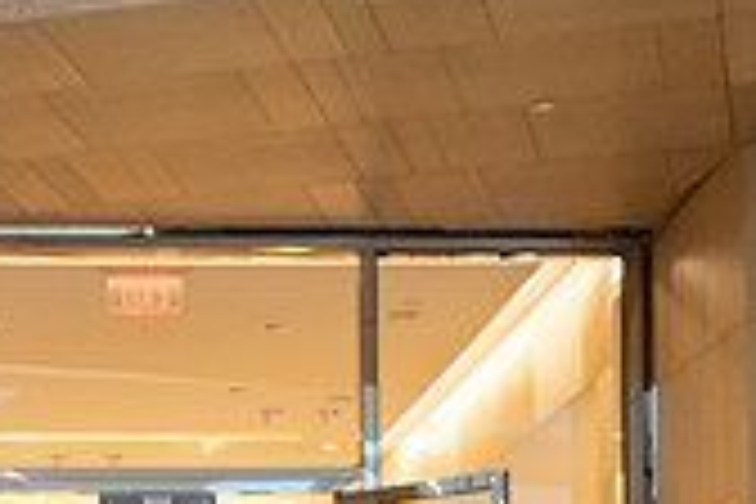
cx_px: 60
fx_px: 2436
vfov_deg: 11.4
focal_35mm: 116
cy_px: 714
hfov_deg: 17.4
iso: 4000
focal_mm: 33
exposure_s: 1/320
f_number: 5.6
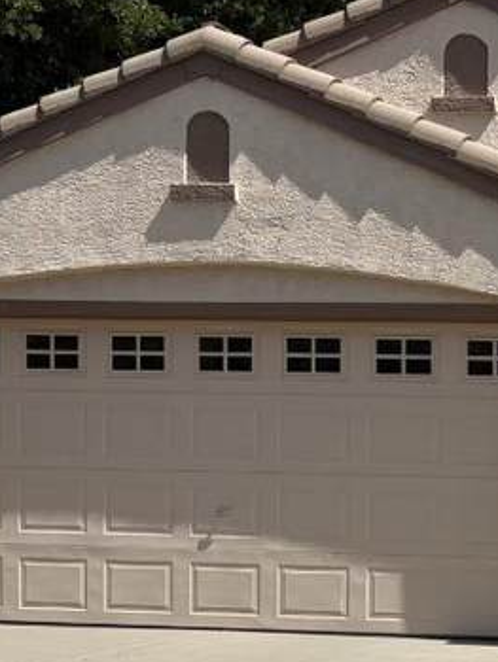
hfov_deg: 13.9
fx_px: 1820
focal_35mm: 95
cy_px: 615
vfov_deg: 20.2
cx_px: 890
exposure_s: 1/4065
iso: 50
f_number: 1.6
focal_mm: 5.96
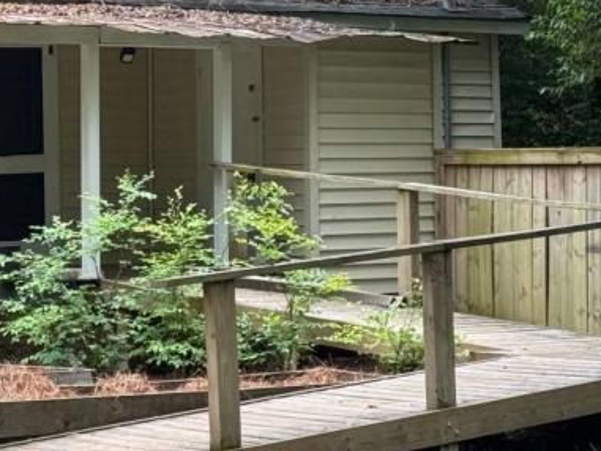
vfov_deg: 9.8
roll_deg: +0.5
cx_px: -44
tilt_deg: -0.1
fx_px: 2622
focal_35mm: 151
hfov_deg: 12.9
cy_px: 177
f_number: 1.78
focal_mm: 6.76
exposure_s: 1/822
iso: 64
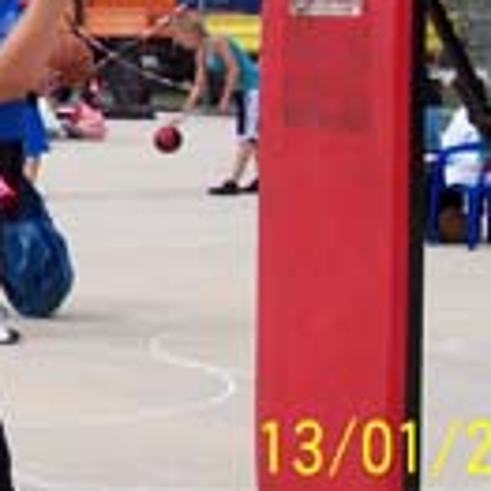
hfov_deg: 10.6
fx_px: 2584
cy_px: -19
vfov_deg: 10.7
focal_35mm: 161
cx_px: -157
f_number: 3.2
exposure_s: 1/584
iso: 80
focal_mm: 8.7
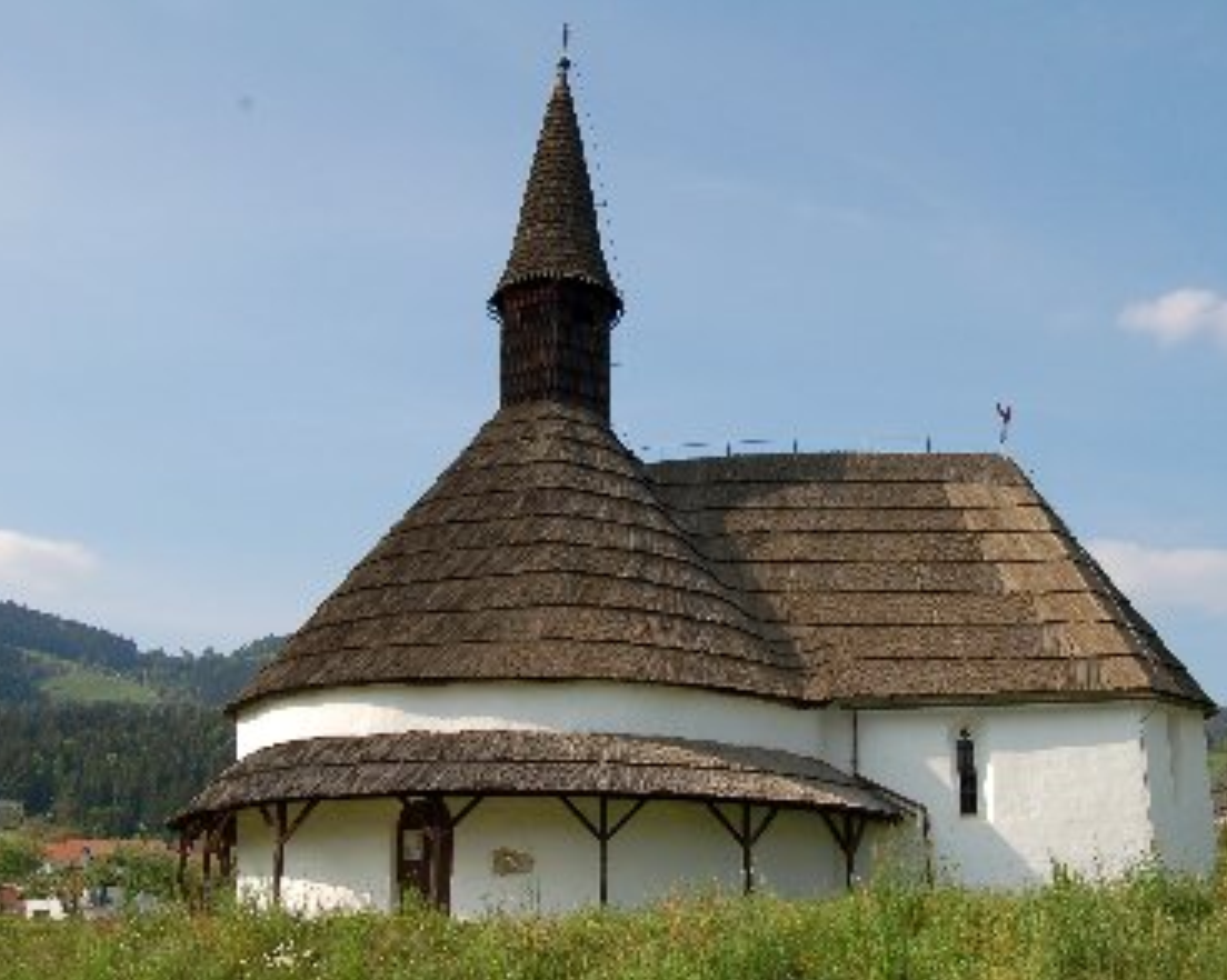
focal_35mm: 41
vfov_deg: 36.5
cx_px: 669
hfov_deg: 44.8
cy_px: 488
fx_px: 1488
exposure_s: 1/320
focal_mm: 24
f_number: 9
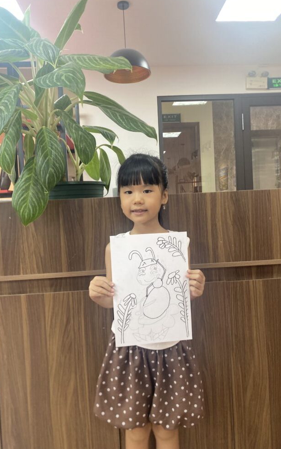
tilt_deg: -0.5
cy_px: 222
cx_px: 146
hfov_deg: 44.5
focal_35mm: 28
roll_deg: +2.2
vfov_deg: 66.5
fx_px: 343
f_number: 1.8
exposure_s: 1/50
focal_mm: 4.25
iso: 100
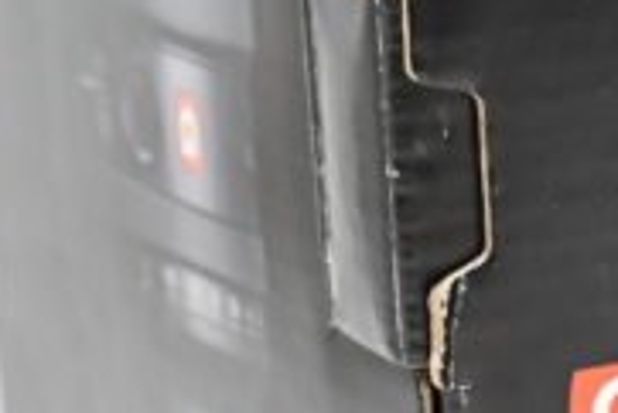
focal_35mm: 237
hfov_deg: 8.4
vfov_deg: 5.8
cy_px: 90
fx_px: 4072
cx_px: 1055
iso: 640
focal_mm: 42
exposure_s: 1/100
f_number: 6.3
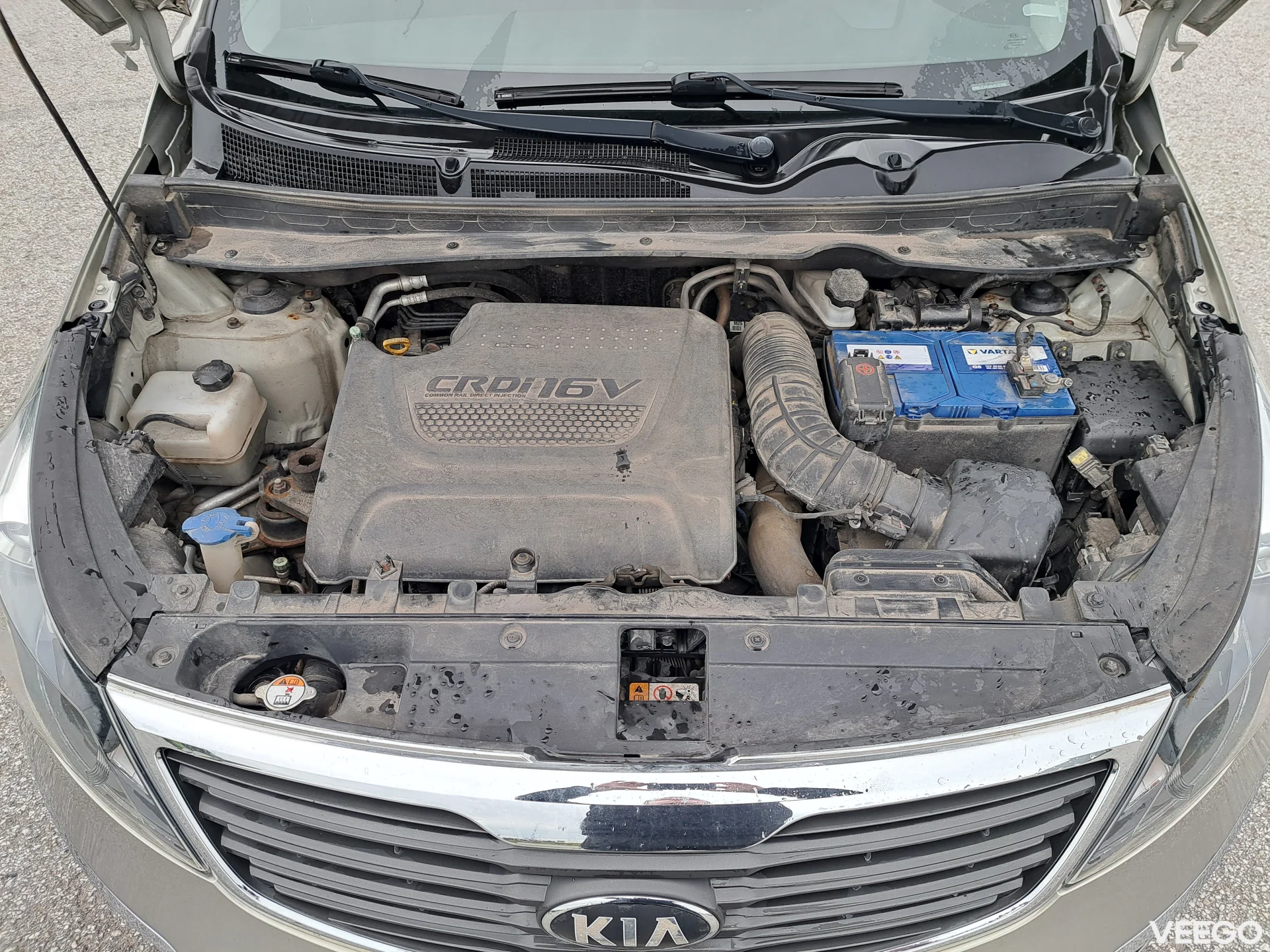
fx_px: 881
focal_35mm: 24
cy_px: 476
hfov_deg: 71.6
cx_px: 635
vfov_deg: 56.8
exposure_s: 1/100
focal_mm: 5.23
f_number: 1.8
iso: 50
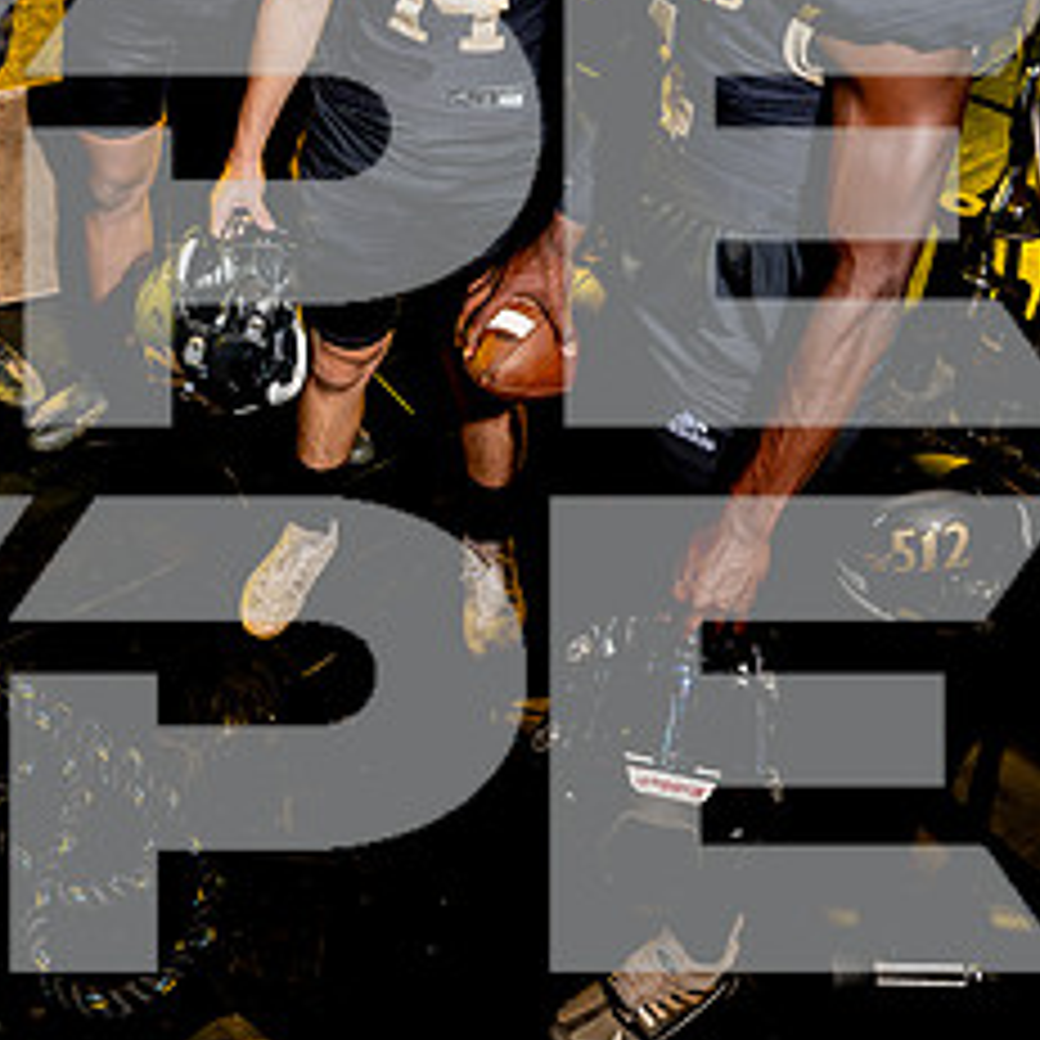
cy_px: 191
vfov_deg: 33.6
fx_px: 1666
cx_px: -63
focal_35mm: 49
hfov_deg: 31.3
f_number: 8
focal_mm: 23
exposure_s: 1/250
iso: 640
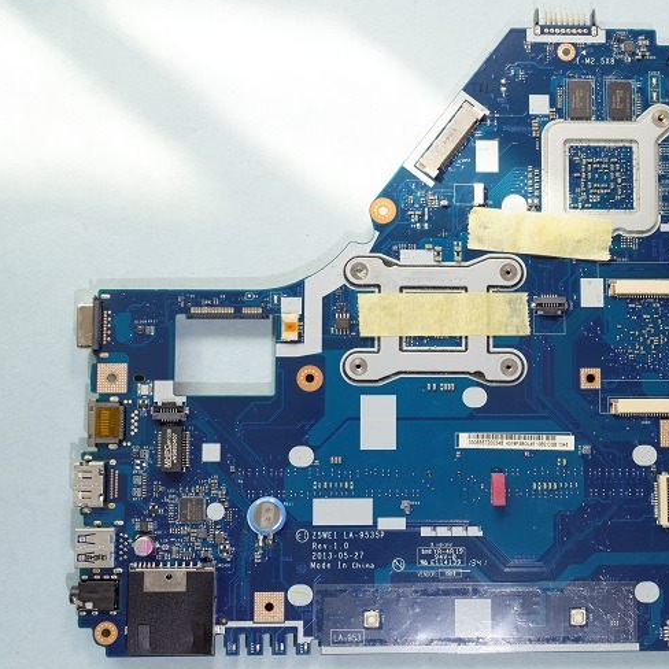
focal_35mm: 47
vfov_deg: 36.1
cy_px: 334
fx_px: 1028
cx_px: 424
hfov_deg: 35.8
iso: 100
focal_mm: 24
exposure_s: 1/8
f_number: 8
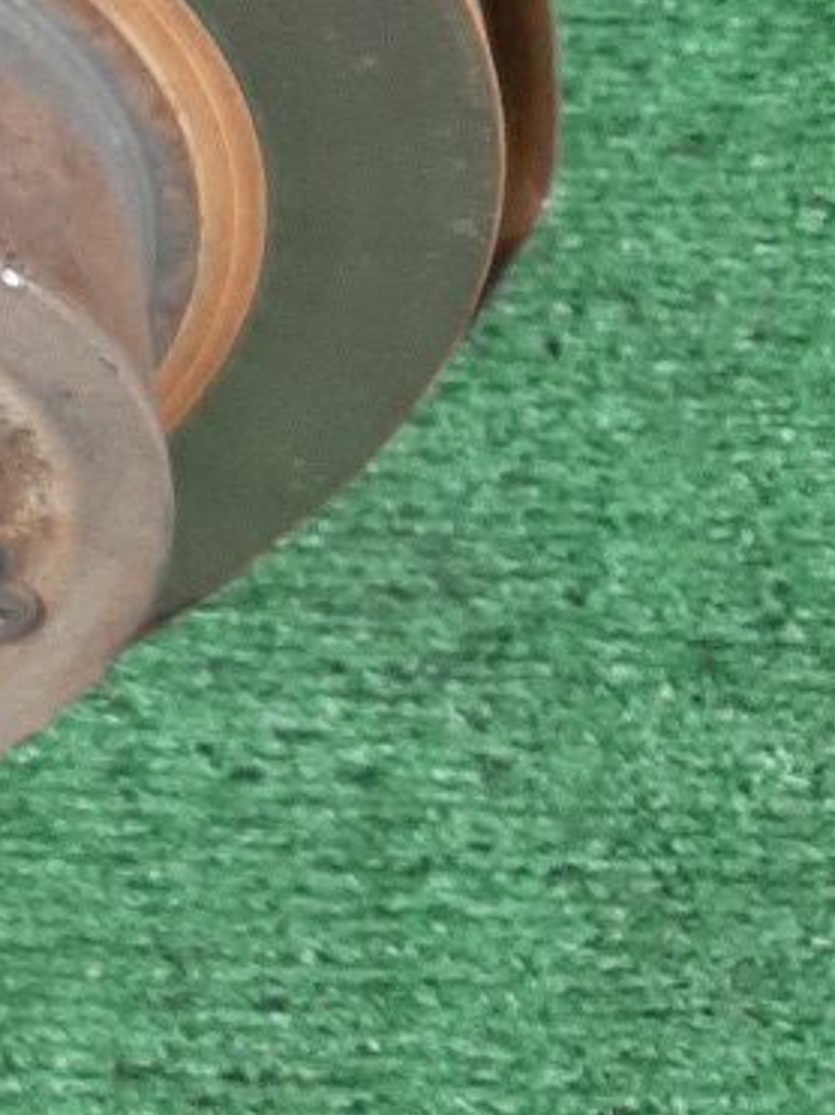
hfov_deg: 13.3
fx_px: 3250
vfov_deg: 19.0
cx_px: -643
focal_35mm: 101
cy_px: 48
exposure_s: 1/50
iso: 145
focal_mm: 3.93
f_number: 1.7
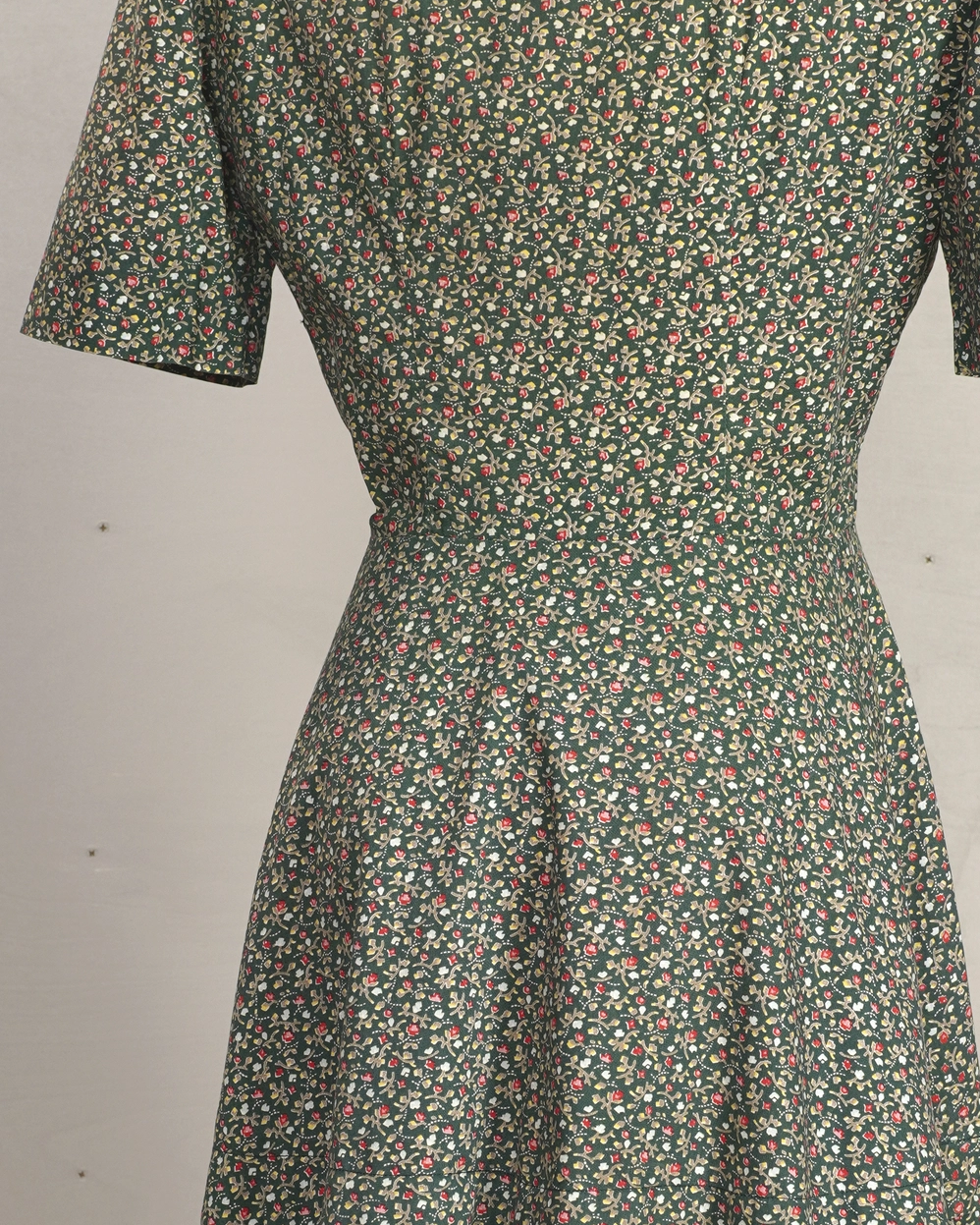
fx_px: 3770
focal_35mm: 104
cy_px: 848
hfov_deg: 14.8
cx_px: 613
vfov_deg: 18.4
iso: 200
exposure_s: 1/15
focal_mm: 32
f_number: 6.3
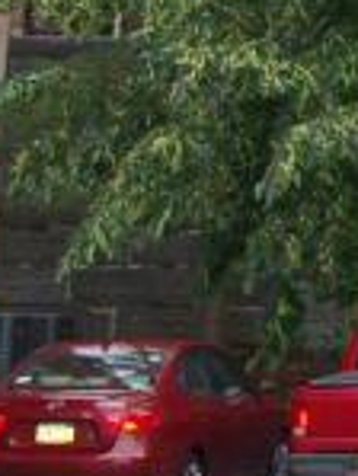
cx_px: 940
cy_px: -345
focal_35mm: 224
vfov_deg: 8.5
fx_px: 3084
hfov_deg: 6.3
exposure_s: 1/500
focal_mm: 20
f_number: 4.5
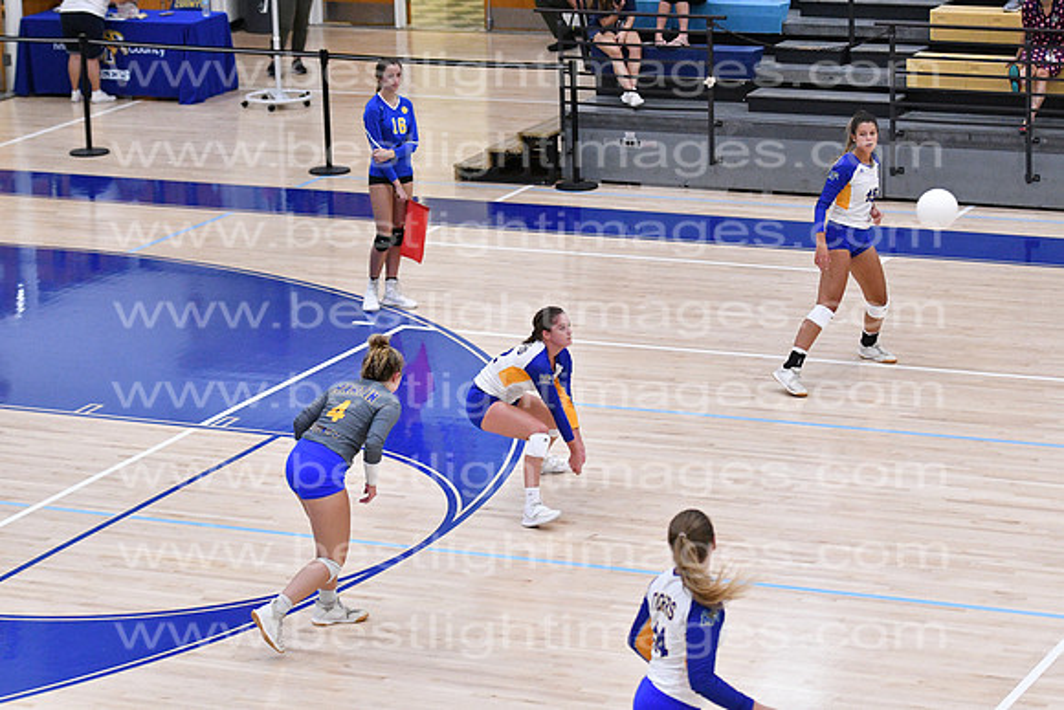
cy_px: 355
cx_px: 532
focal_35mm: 120
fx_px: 3547
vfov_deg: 11.4
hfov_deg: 17.1
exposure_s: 1/1000
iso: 6400
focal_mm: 80
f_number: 3.2
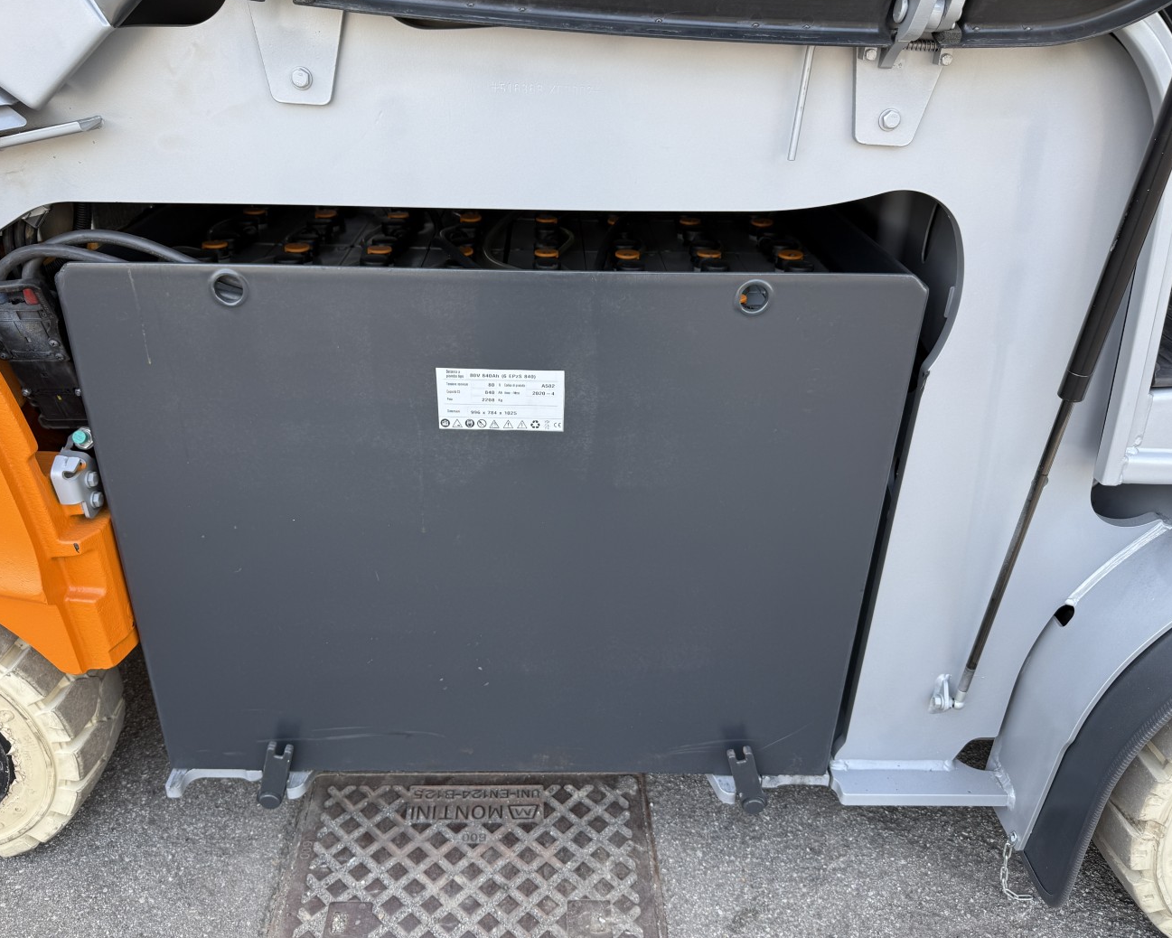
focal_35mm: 26
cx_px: 547
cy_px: 453
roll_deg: -1.9
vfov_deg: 54.9
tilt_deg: -27.1
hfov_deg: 66.0
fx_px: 902
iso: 64
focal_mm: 6.76
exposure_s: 1/197
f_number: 1.78
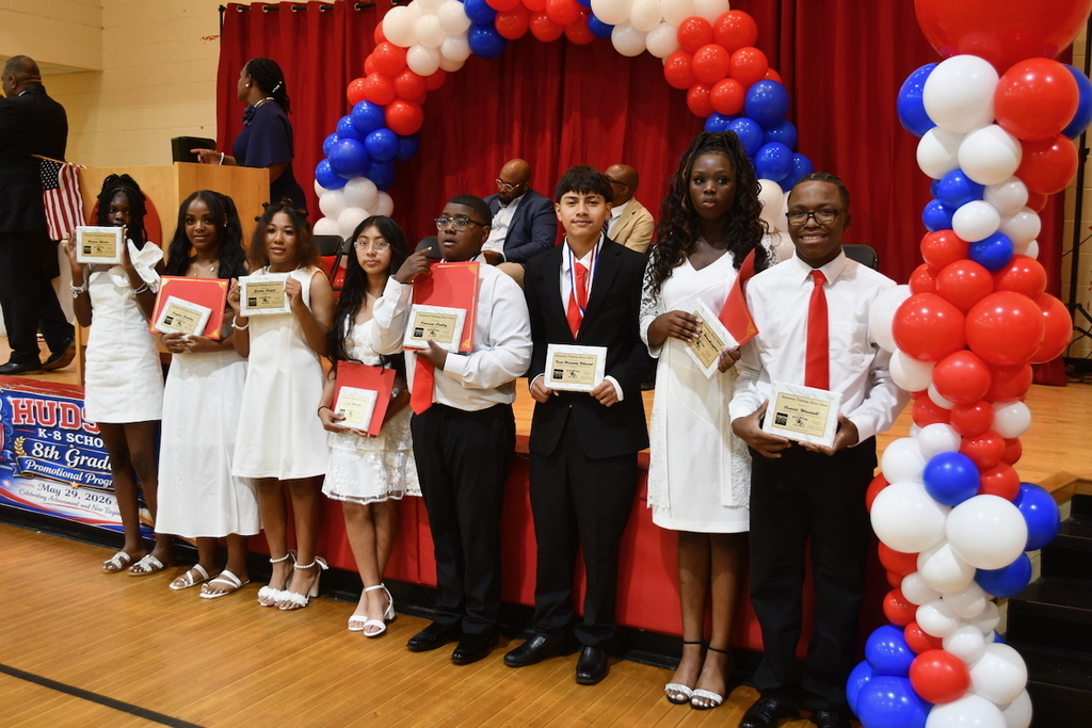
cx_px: 546
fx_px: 1092
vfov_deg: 36.9
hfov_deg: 53.1
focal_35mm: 36
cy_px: 364
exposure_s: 1/125
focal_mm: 24
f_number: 4
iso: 1250
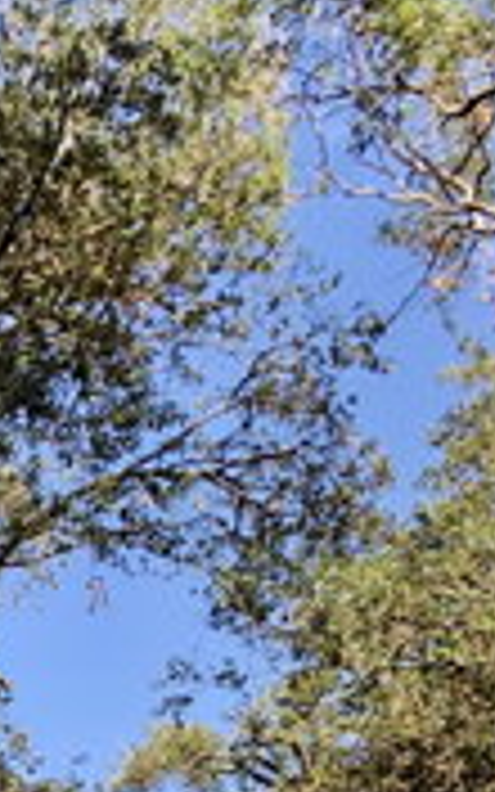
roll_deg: +1.1
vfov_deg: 21.5
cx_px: -346
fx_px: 1943
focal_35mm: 90
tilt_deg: +11.9
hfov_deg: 13.3
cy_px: 925
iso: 20
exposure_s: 1/284
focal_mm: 3.99
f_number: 1.8
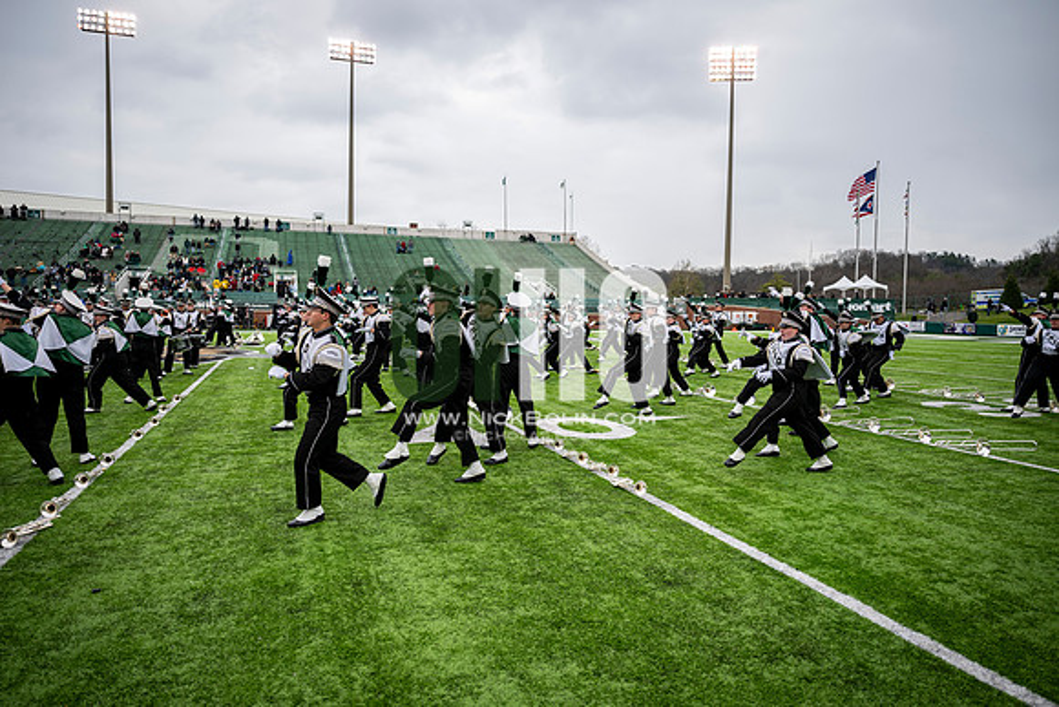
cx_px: 530
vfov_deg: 53.2
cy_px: 354
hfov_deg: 73.7
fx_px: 706
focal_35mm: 24
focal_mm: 24
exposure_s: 1/500
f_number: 2.8
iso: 100
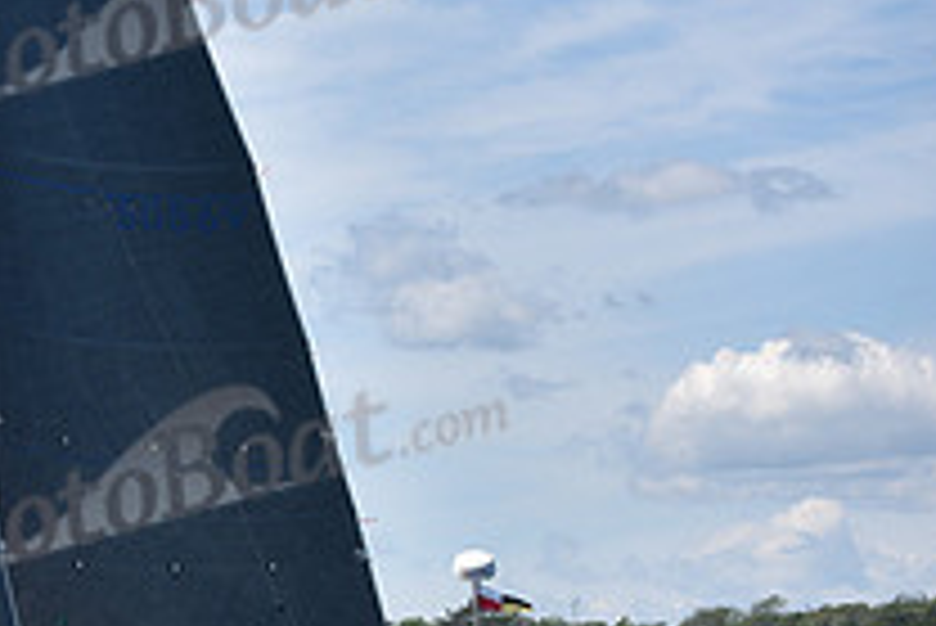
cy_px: 308
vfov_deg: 7.1
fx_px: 5073
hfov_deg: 10.3
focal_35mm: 195
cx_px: -356
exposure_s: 1/1000
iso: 200
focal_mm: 70
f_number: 4
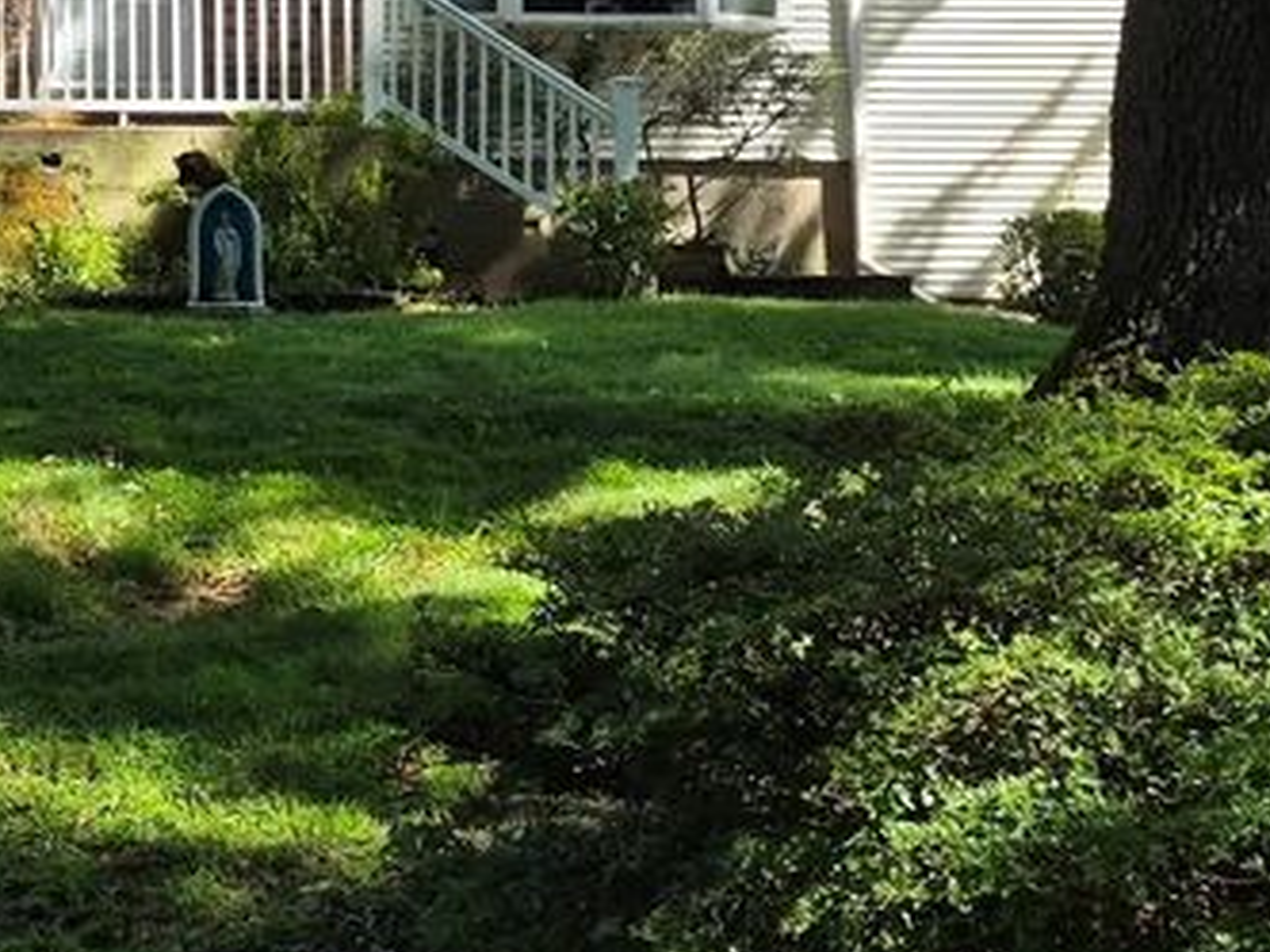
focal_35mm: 71
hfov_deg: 26.9
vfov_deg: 20.0
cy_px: -31
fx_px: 2605
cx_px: 279
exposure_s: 1/2792
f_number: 1.8
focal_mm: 5.4
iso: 80
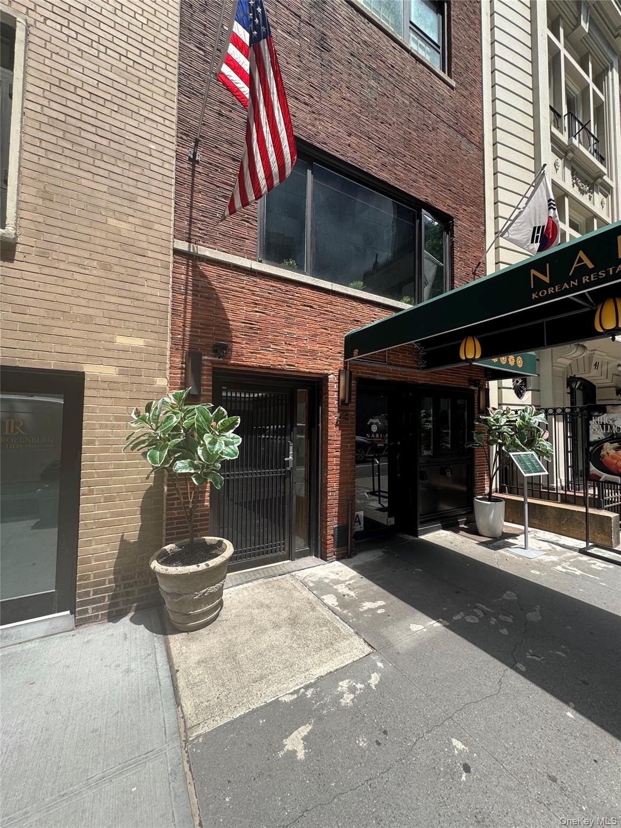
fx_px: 335
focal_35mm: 14
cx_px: 310
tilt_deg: +2.4
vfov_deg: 102.1
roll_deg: -0.1
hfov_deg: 85.7
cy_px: 414
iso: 40
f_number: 2.2
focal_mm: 2.22
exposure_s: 1/438
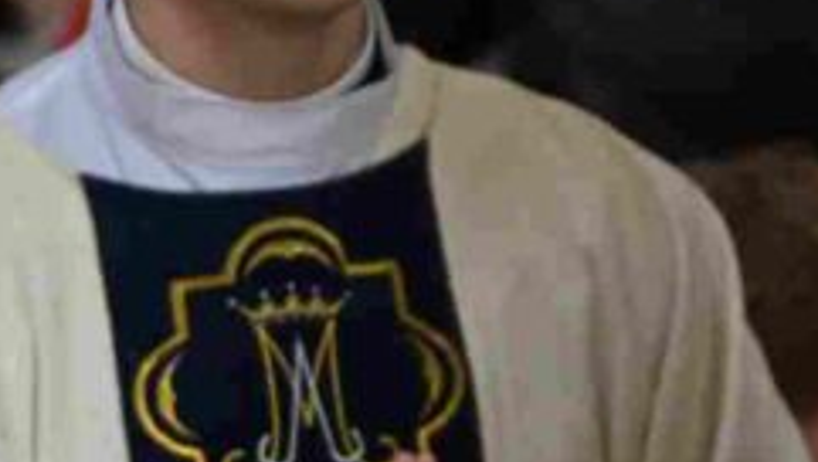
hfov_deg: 3.7
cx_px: 828
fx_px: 12742
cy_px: 239
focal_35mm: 587
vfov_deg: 2.1
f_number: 2.8
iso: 800
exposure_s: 1/400
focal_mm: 88
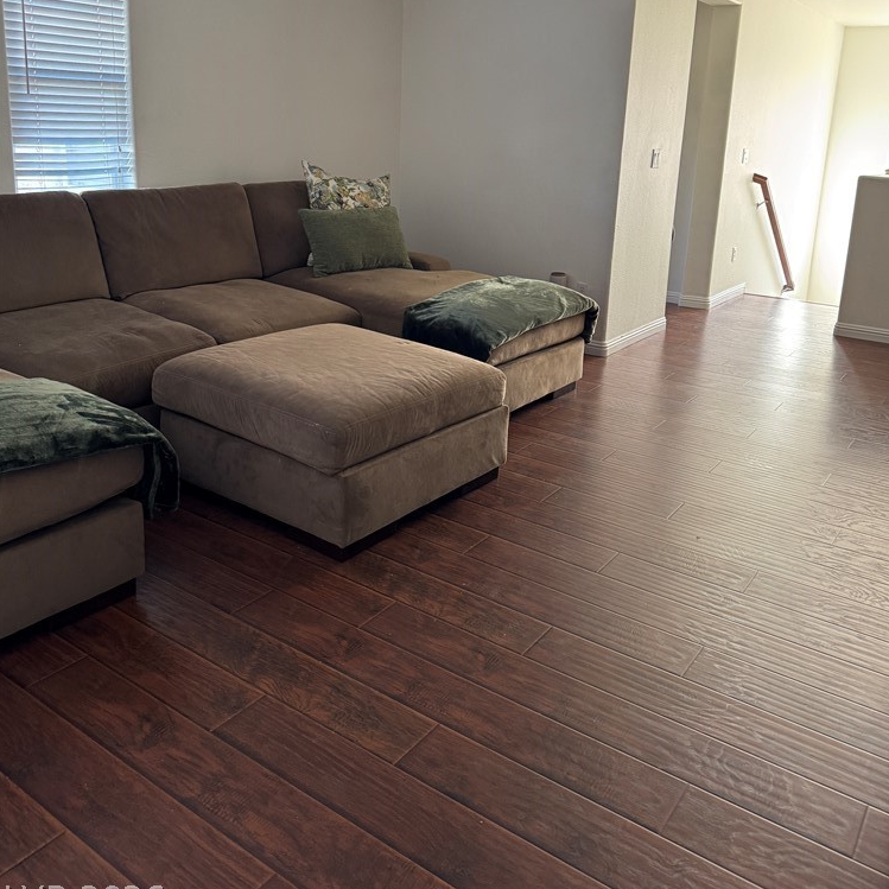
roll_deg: -1.7
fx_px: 843
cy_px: 318
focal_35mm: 29
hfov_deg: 55.6
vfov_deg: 54.8
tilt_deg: -12.8
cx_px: 450
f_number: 1.78
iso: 320
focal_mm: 6.76
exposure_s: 1/60
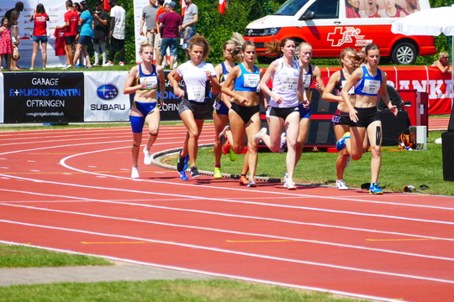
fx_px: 4691
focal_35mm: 372
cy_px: 151
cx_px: 227
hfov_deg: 5.5
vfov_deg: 3.7
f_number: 4
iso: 125
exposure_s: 1/1000
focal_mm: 135.82
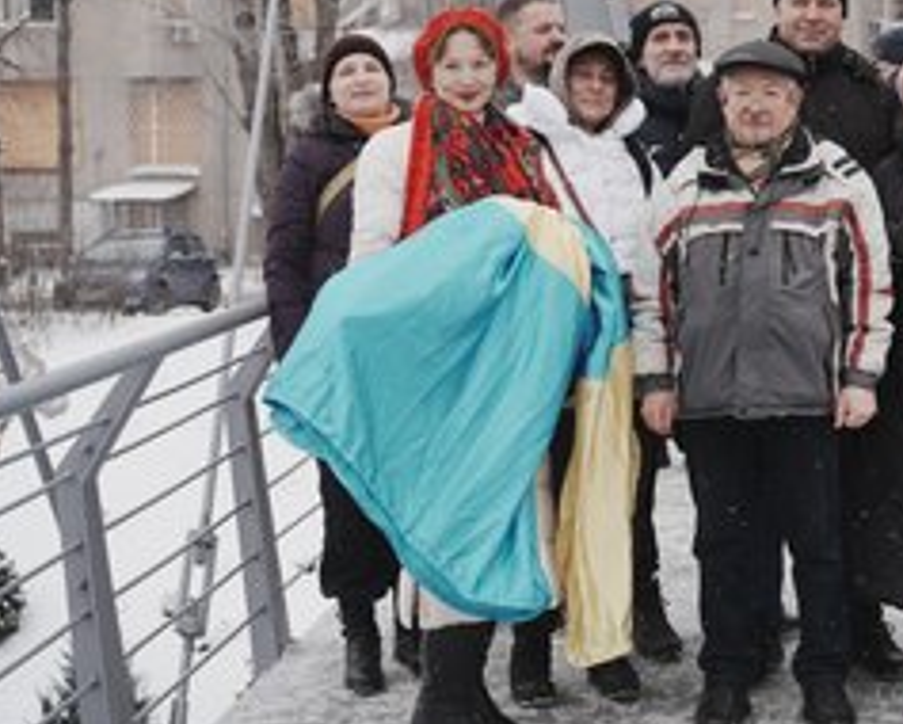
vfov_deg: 20.1
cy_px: 244
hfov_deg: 24.6
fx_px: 2033
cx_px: 751
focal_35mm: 76
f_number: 4.5
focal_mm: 48
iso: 100
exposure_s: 1/320
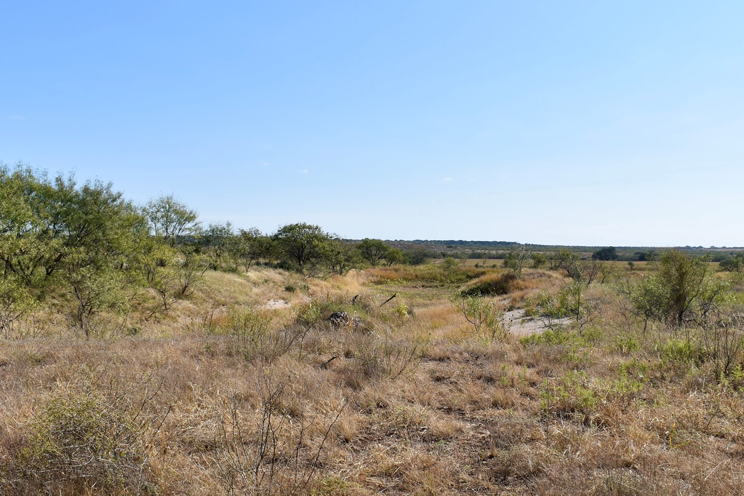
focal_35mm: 44
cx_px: 417
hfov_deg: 44.4
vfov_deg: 30.4
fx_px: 909
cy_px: 295
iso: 100
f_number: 9
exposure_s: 1/320
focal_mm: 20
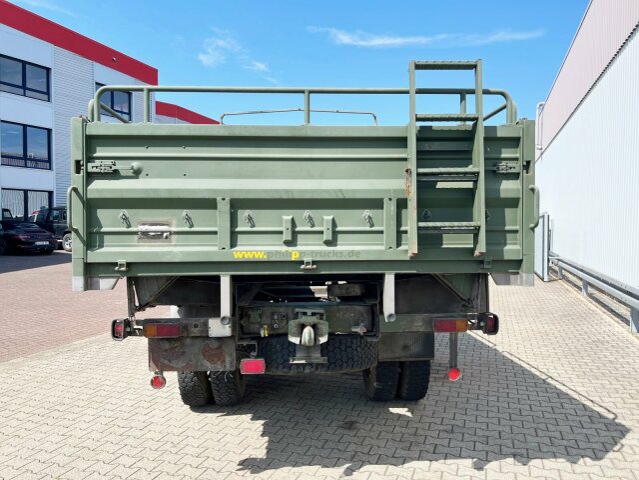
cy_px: 240
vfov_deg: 53.1
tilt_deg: -0.9
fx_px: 480
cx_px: 320
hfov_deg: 67.3
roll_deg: +0.7
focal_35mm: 26
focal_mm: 5.7
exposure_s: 1/2353
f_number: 1.5
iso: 50
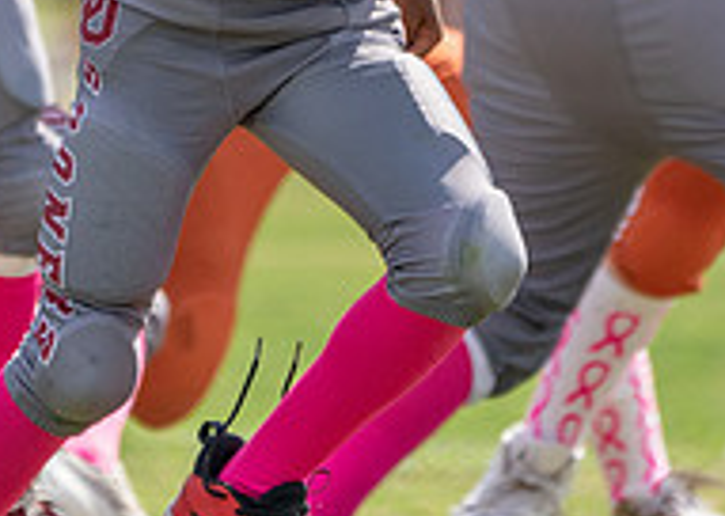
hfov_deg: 1.3
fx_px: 30812
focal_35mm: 1498
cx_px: 350
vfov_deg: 1.0
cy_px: -252
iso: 500
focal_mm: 400
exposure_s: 1/2500
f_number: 5.6
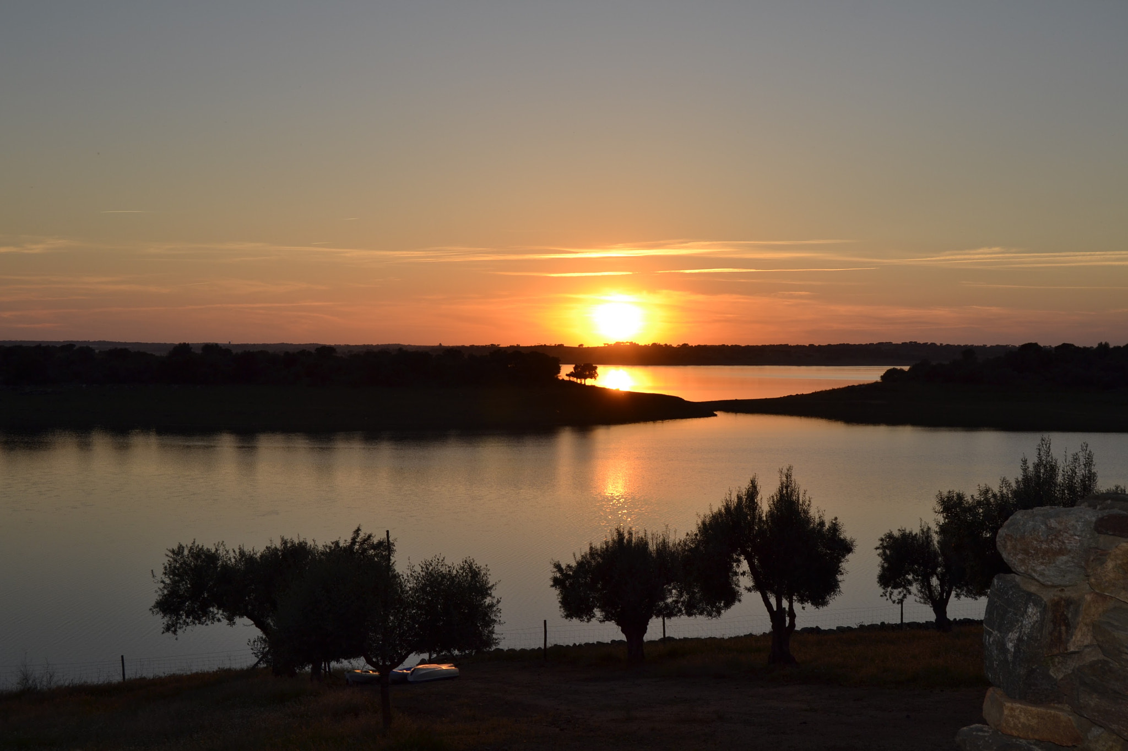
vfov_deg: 29.9
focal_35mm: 45
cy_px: 376
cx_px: 564
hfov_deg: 43.6
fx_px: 1410
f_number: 9
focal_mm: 30
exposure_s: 1/200
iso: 100
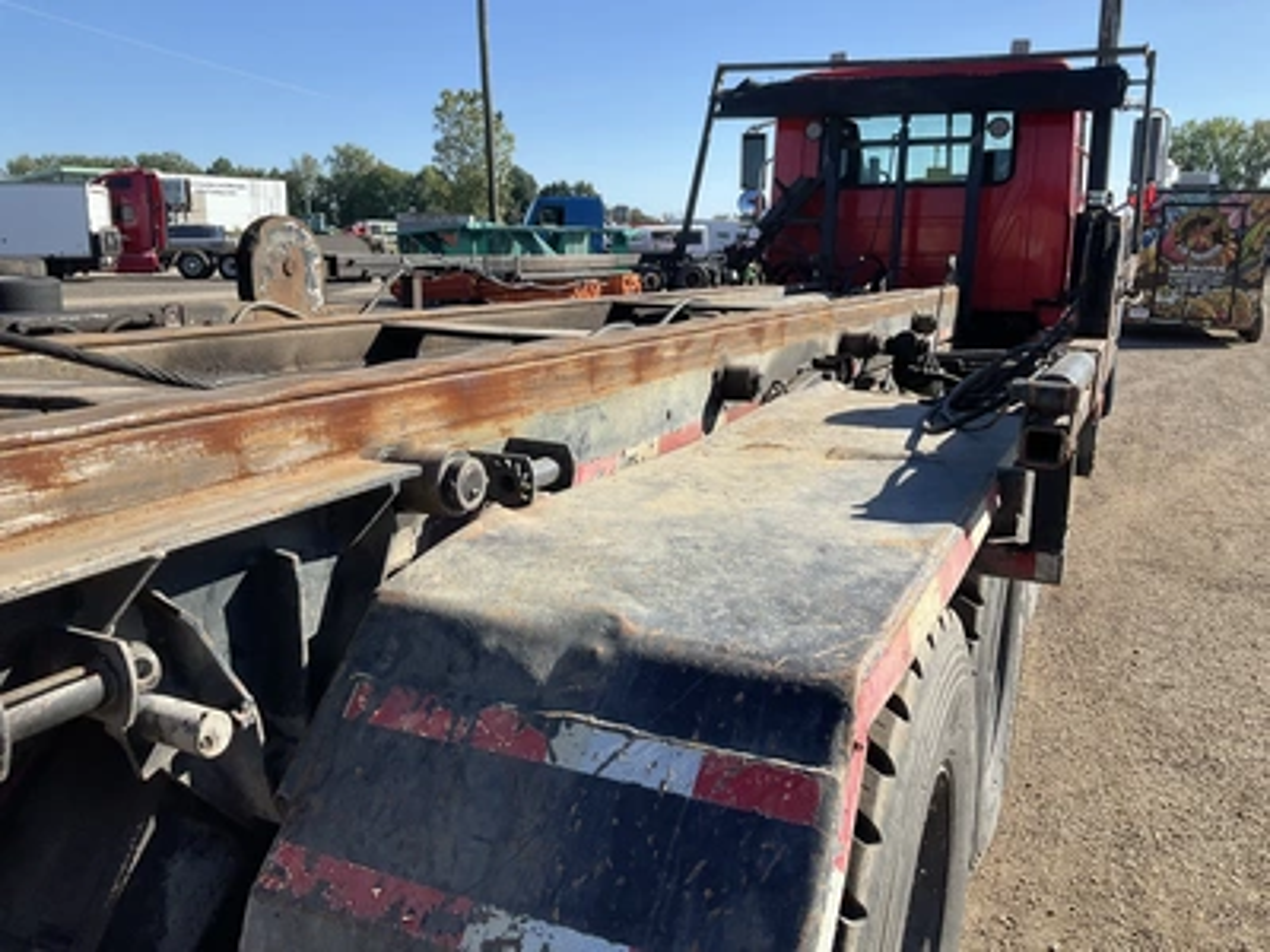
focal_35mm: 29
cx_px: 635
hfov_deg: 61.7
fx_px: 1064
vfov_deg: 48.2
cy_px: 476
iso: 25
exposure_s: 1/978
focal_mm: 3
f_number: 1.8
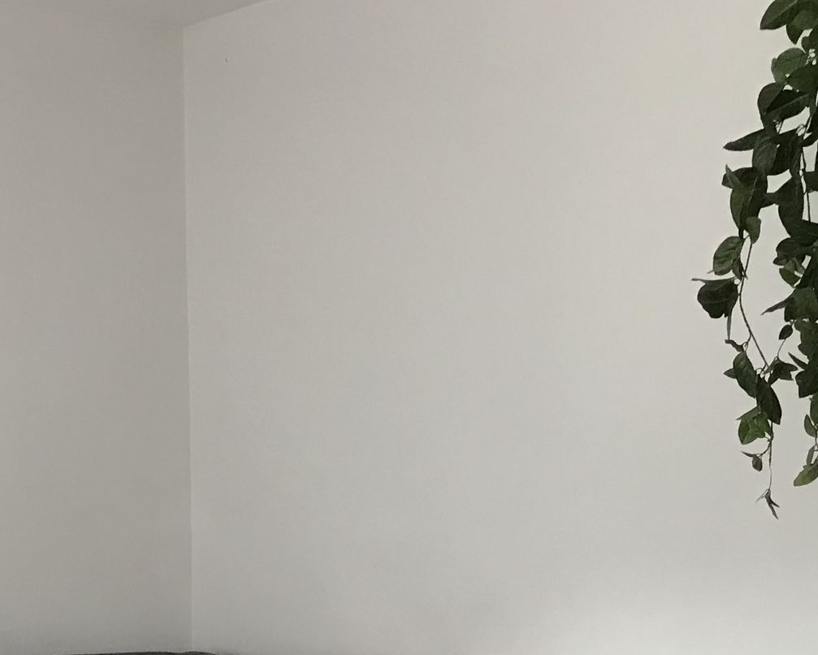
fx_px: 1840
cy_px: 795
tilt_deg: -9.9
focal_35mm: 76
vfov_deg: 19.0
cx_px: 331
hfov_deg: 25.0
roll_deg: -0.6
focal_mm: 3.99
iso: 64
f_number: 1.8
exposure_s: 1/17
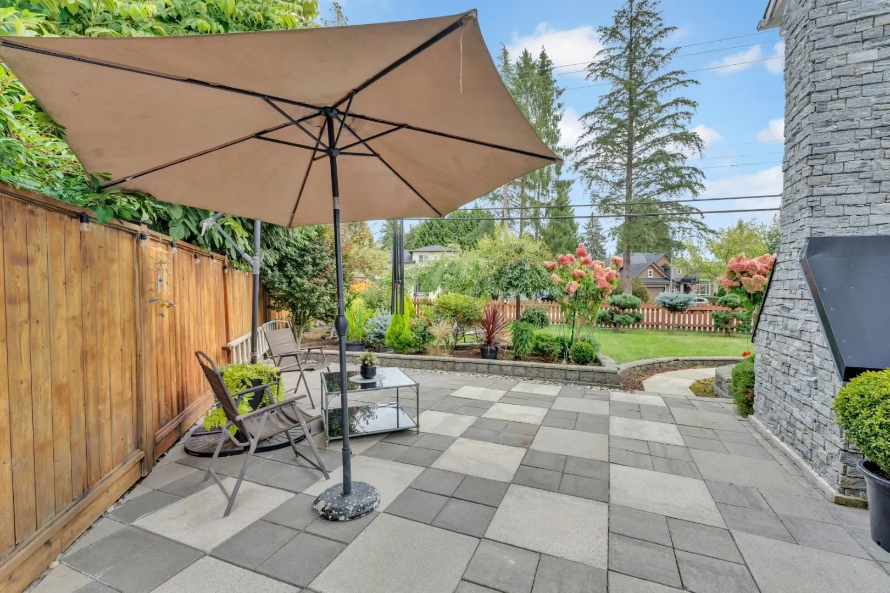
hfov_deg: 97.5
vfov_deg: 74.4
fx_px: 391
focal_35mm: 16
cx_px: 445
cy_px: 296
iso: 400
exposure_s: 1/160
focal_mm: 15.8
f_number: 8
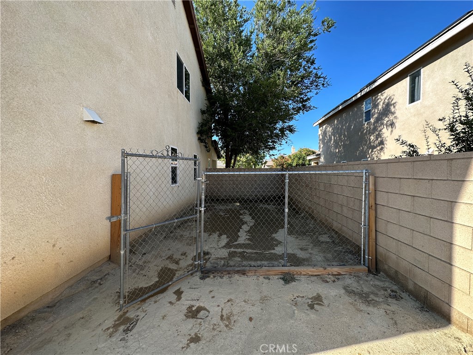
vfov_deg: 85.7
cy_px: 178
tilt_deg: -1.7
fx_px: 191
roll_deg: +0.5
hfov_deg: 102.1
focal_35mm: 14
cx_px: 236
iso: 40
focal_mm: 2.22
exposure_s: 1/449
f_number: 2.2
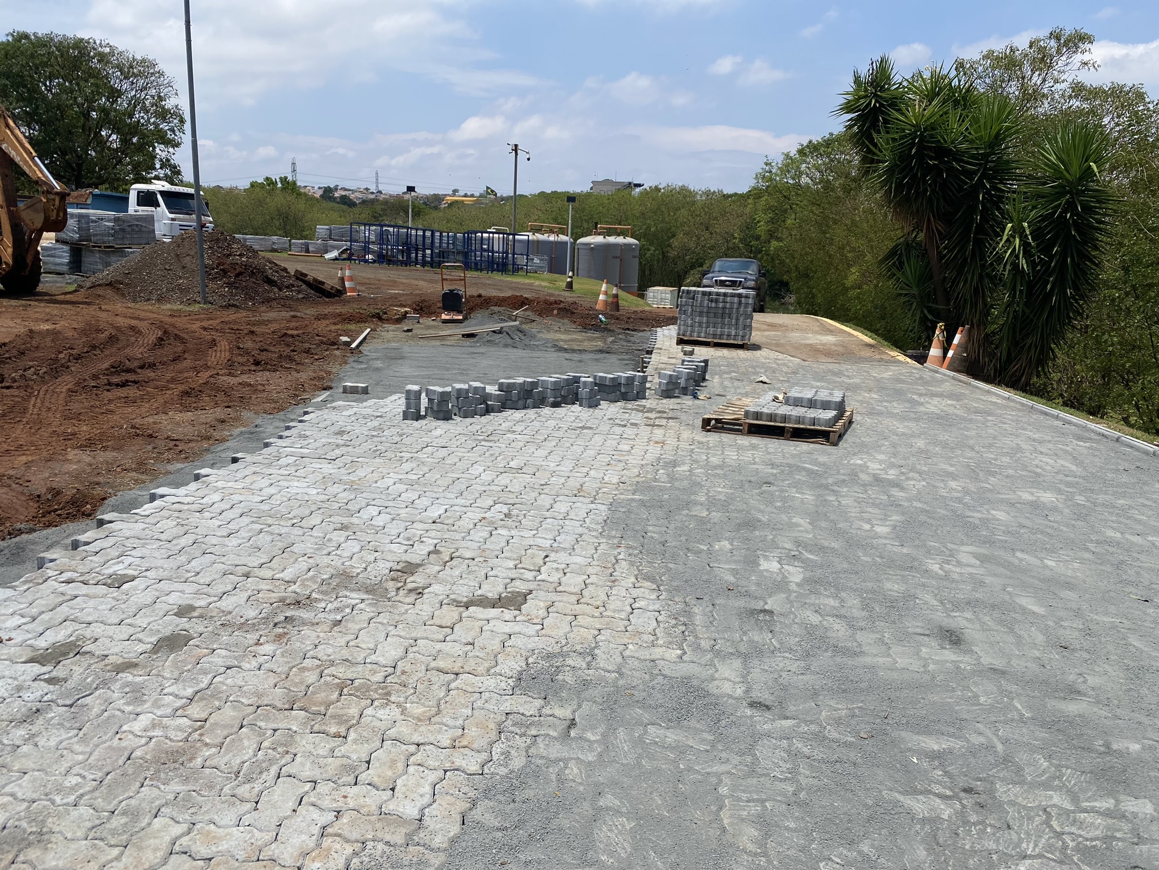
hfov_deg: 67.3
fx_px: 871
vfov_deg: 53.1
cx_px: 580
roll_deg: -2.6
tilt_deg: -12.2
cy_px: 435
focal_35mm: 26
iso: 32
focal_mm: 4.25
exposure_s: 1/6757
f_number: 1.8
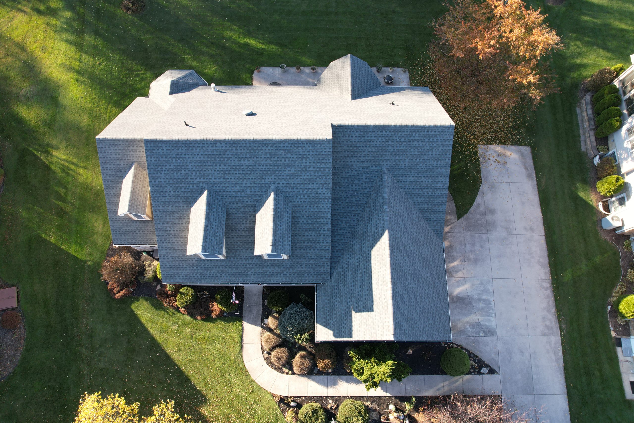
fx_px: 387
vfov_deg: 57.2
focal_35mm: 22
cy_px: 212
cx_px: 317
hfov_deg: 78.6
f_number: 2.8
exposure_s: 1/200
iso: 100
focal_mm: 8.38
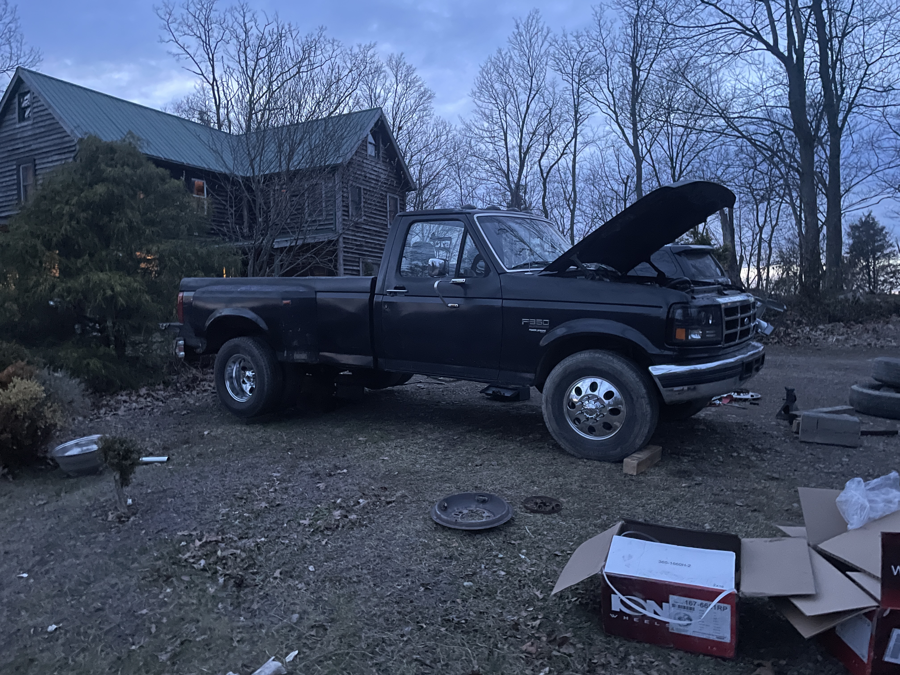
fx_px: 676
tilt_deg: +0.9
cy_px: 338
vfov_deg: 53.1
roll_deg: +0.8
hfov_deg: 67.3
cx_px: 450
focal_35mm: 26
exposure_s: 1/17
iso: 1000
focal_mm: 4.2
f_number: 1.6
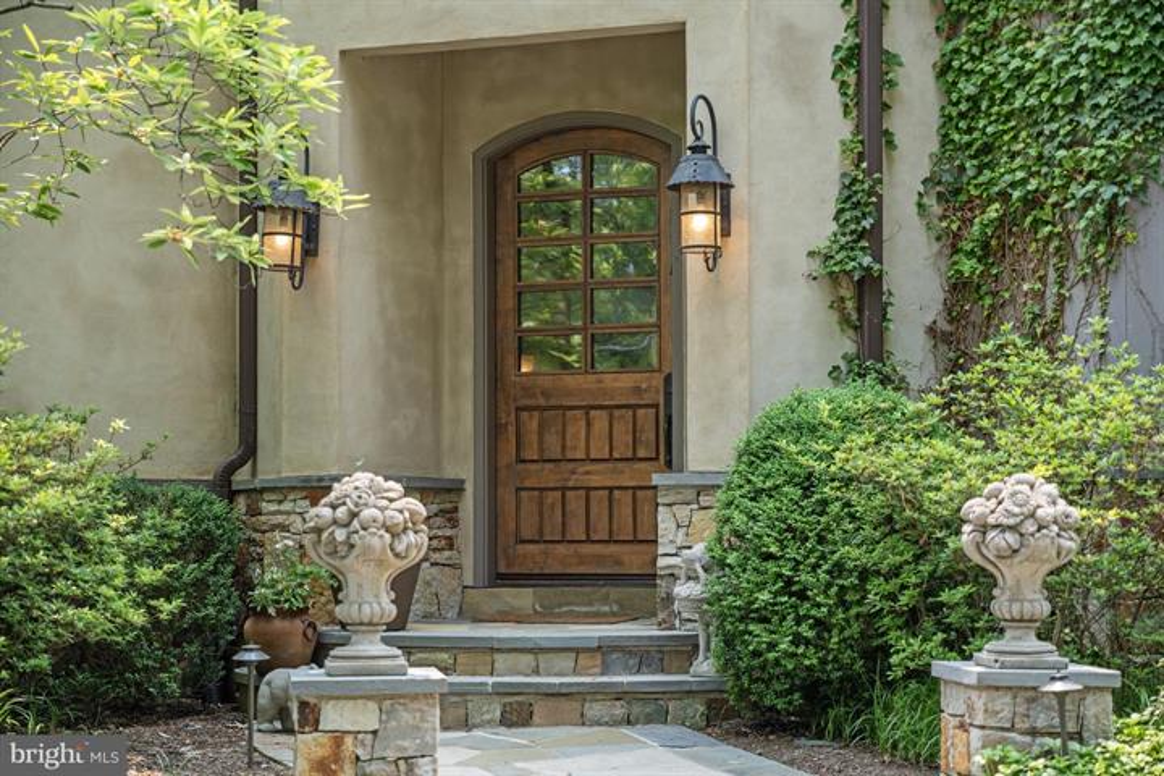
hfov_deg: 28.8
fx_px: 2263
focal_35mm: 70
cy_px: 388
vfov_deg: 19.5
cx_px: 582
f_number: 2.8
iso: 200
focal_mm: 70
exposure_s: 1/500
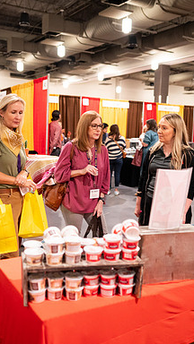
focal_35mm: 38
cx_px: 79
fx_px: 348
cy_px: 172
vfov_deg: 52.8
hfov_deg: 31.1
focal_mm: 24
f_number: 1.8
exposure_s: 1/200
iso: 1600
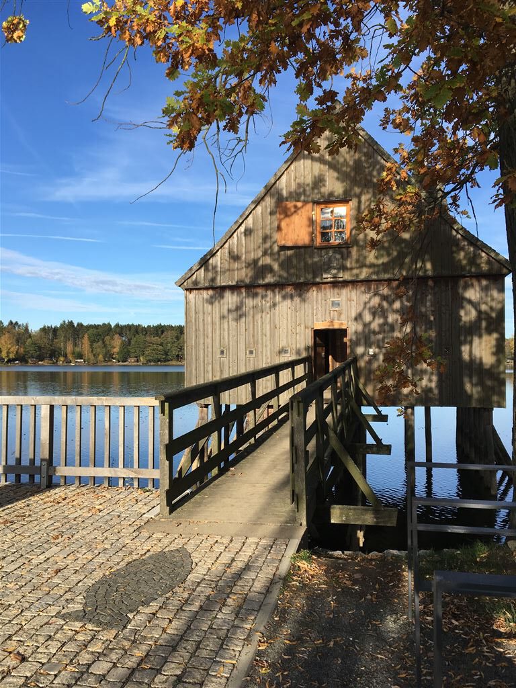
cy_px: 344
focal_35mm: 29
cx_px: 258
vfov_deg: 61.7
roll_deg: +0.1
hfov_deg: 48.2
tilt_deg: +1.2
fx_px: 576
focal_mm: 4.15
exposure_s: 1/1083
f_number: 2.2
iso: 25
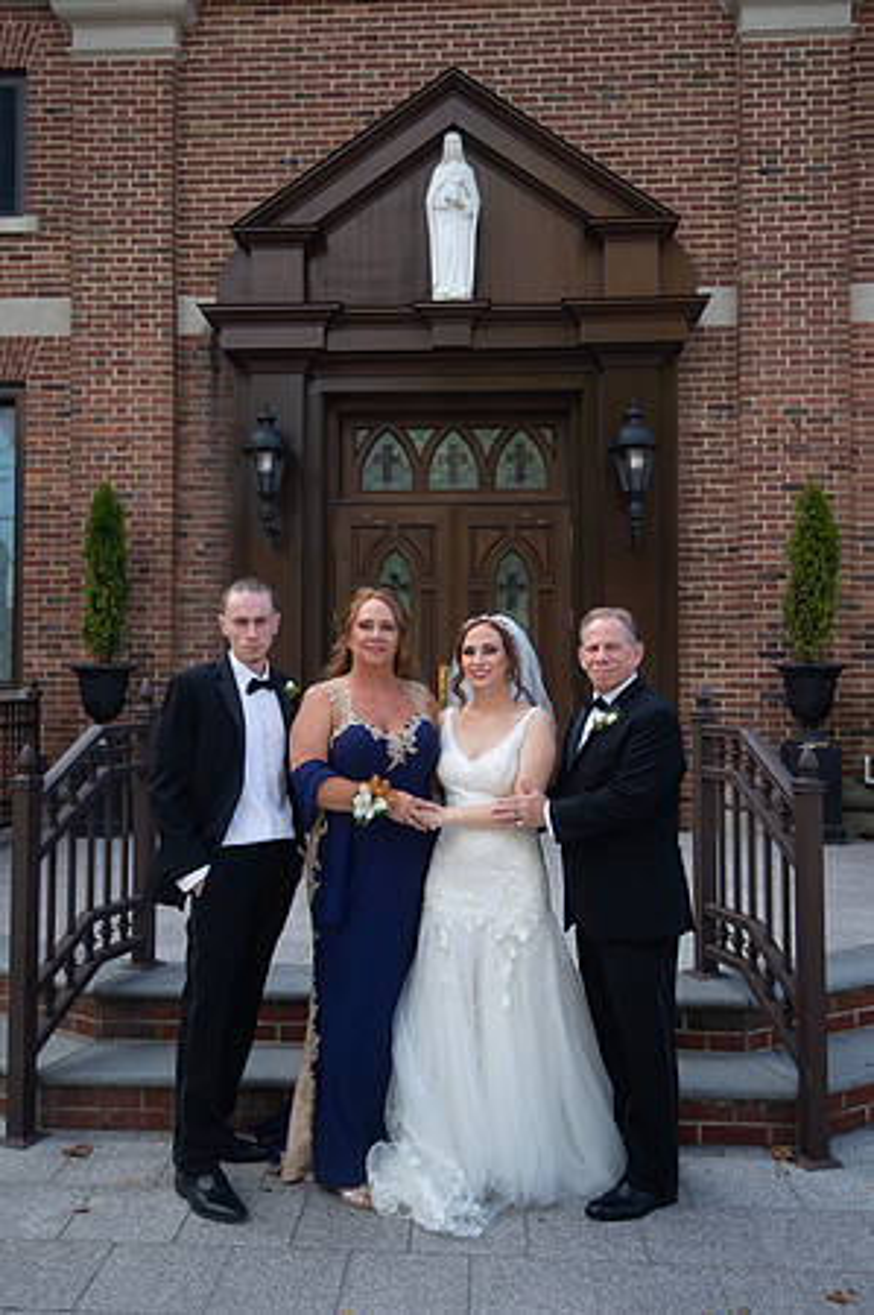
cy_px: 658
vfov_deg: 60.3
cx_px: 437
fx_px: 1131
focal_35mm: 31
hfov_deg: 42.2
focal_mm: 31
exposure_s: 1/1250
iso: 400
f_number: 4
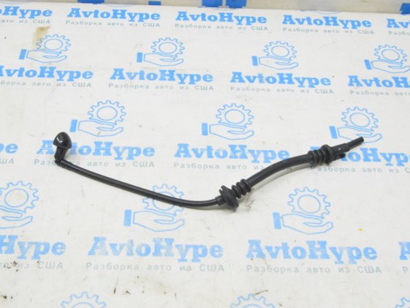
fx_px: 545
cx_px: 187
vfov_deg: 31.5
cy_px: 153
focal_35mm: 46
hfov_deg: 41.2
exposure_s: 1/15
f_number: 20
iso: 6400
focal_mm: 28
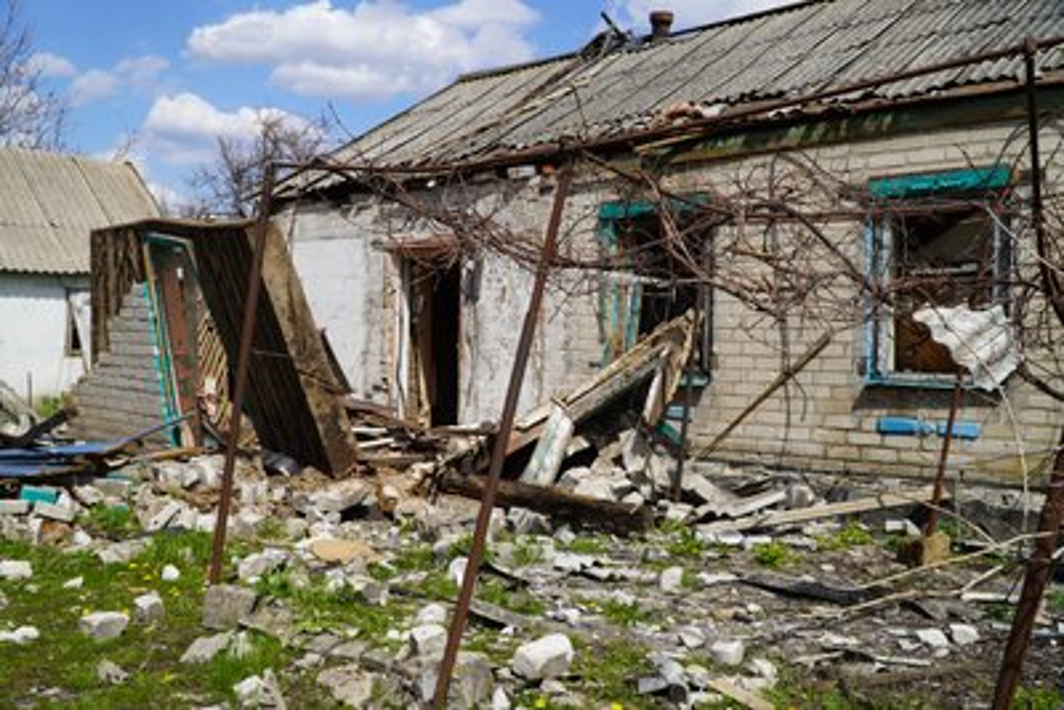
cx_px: 532
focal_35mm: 33
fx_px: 976
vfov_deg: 40.0
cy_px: 355
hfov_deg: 57.2
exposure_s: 1/1000
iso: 100
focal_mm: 22
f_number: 5
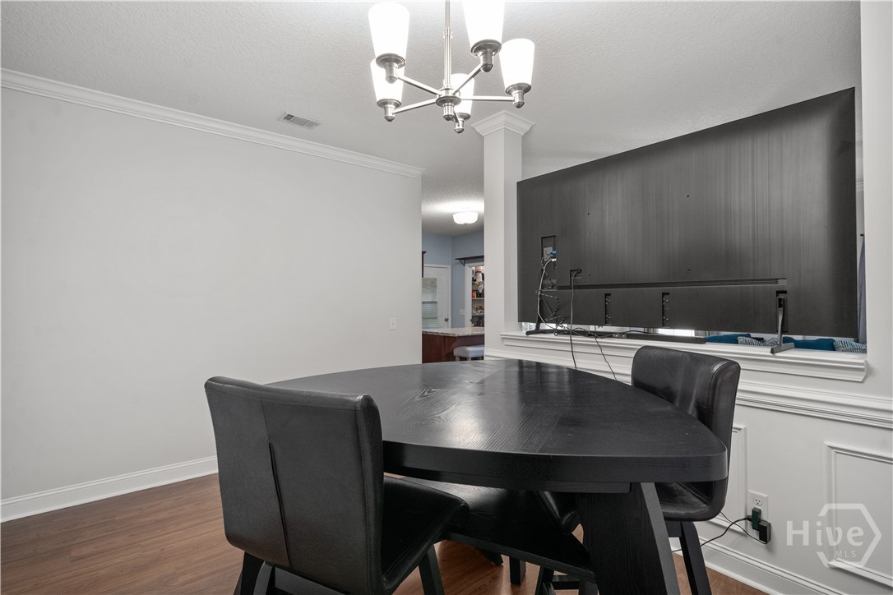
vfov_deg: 67.4
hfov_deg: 90.0
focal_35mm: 18
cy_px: 298
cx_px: 446
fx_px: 446
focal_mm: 18
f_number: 8
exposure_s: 1/30
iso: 10000
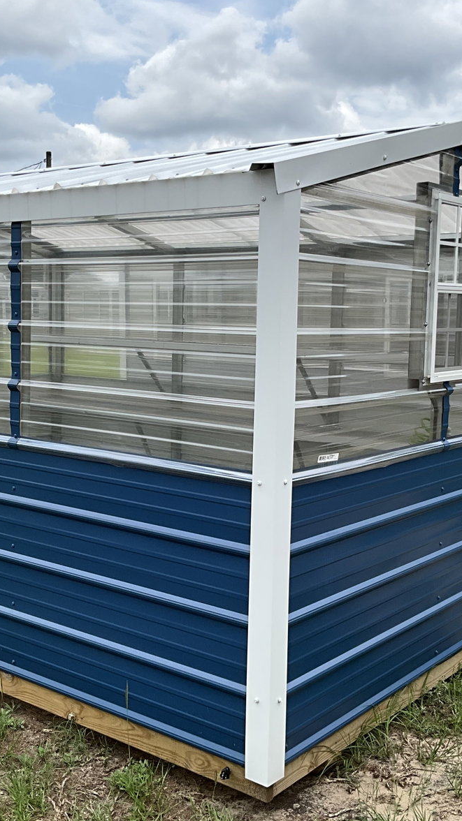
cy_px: 415
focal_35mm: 43
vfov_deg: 47.4
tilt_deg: -7.3
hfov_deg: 27.7
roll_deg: -0.5
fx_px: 937
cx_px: 204
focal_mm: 3
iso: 25
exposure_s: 1/1984
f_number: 1.8
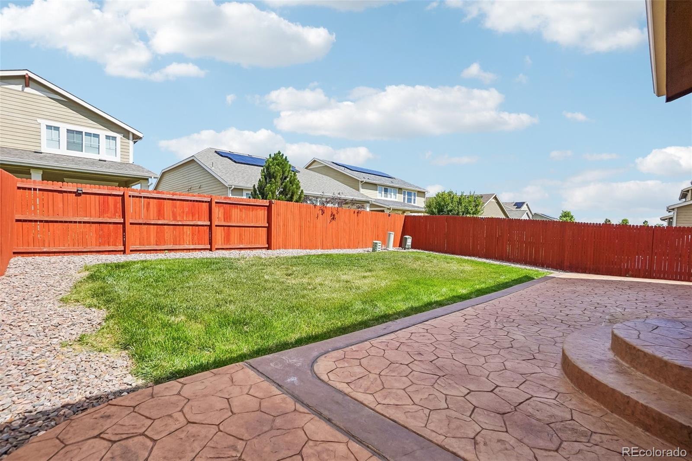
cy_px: 230
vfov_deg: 77.3
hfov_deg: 100.4
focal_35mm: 15
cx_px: 346
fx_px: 288
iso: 100
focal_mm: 10
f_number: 8
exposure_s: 1/250
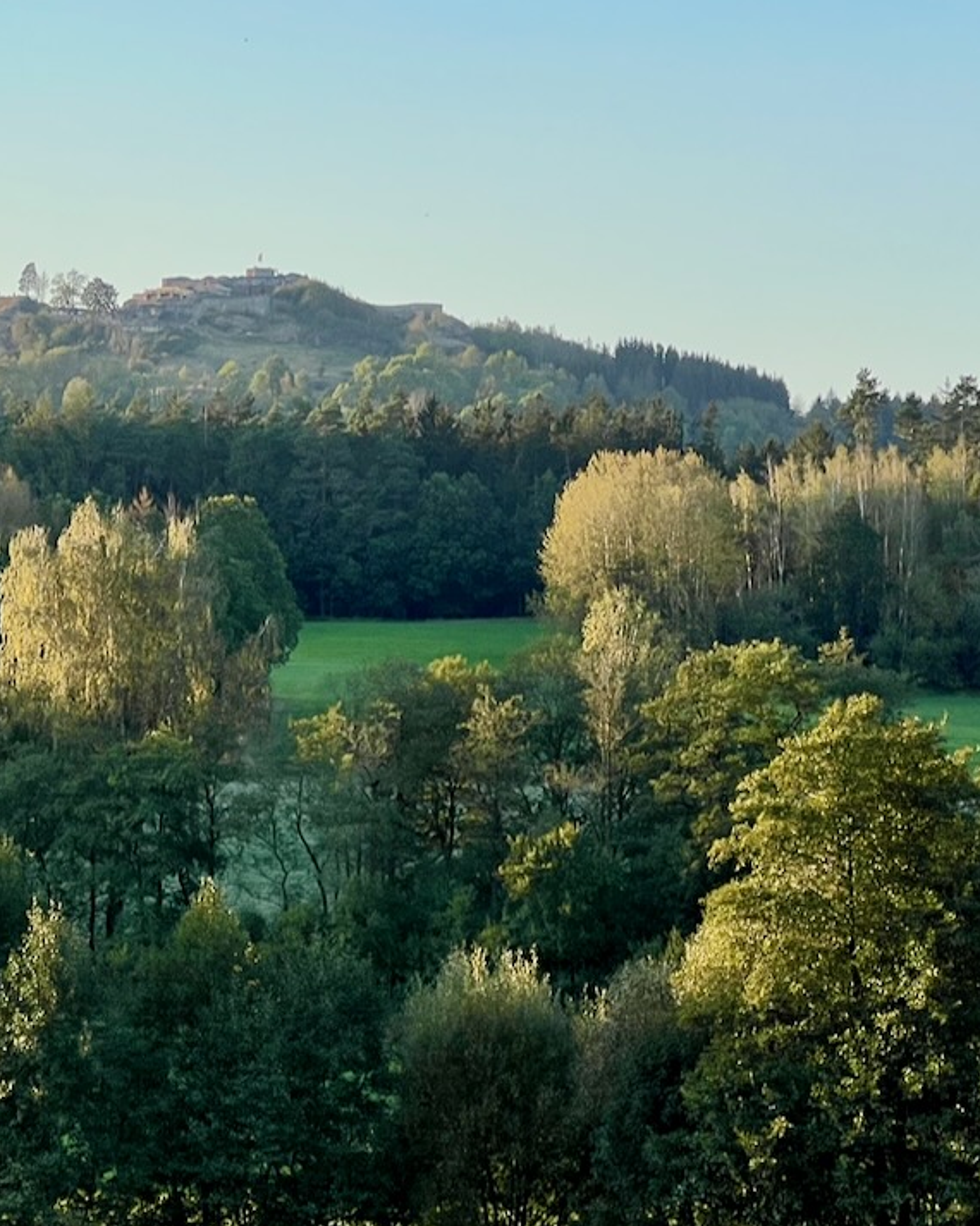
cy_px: 629
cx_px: 406
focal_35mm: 135
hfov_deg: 11.4
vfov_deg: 14.3
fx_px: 4897
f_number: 2.8
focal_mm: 9
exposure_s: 1/255
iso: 32
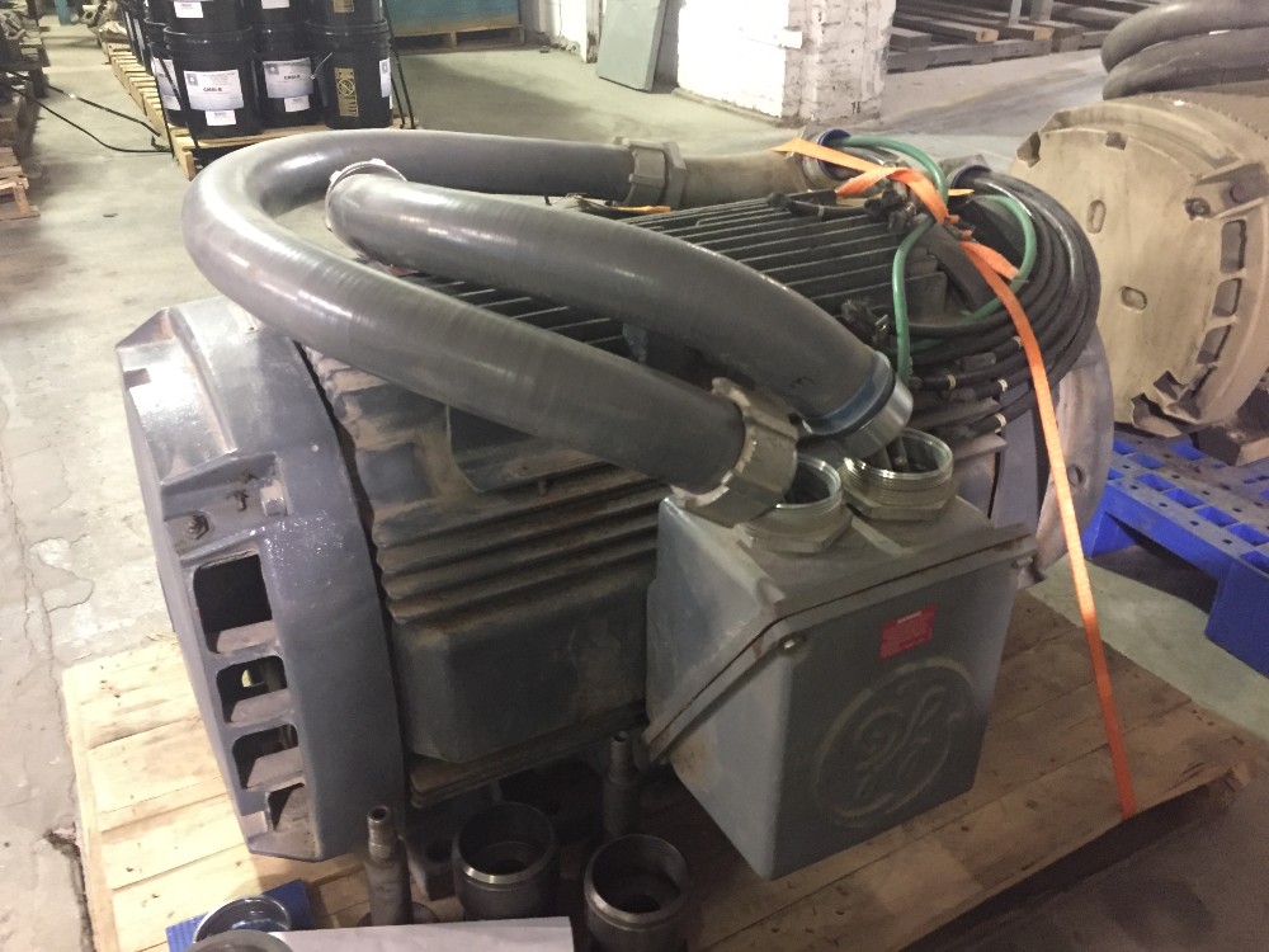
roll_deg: -0.7
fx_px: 1063
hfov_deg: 61.7
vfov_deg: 48.2
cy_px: 476
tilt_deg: -29.1
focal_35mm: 29
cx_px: 634
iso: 640
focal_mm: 4.15
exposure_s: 1/15
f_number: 2.2
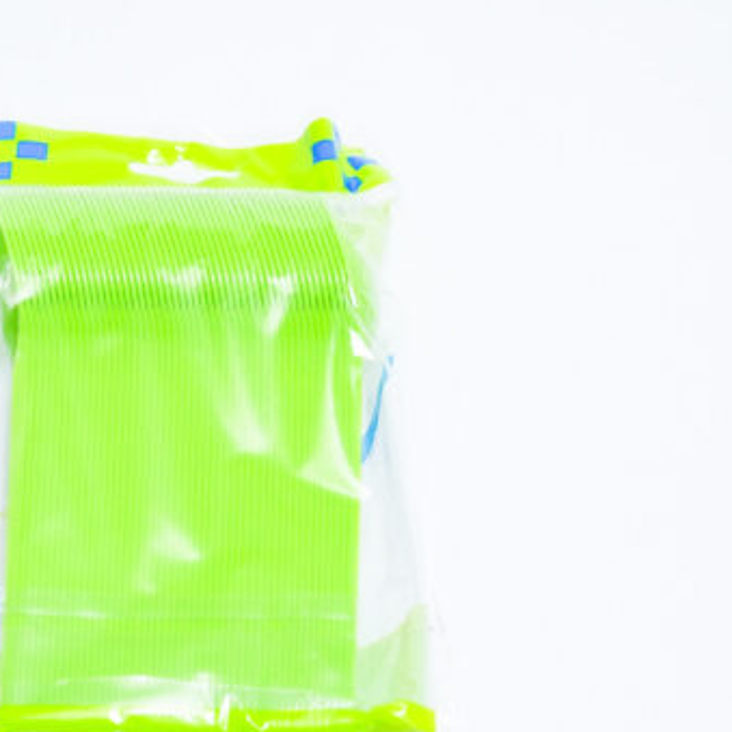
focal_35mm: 123
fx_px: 2943
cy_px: 378
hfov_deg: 14.1
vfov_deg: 14.2
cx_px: 205
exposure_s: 1/200
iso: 3200
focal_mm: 70
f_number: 9
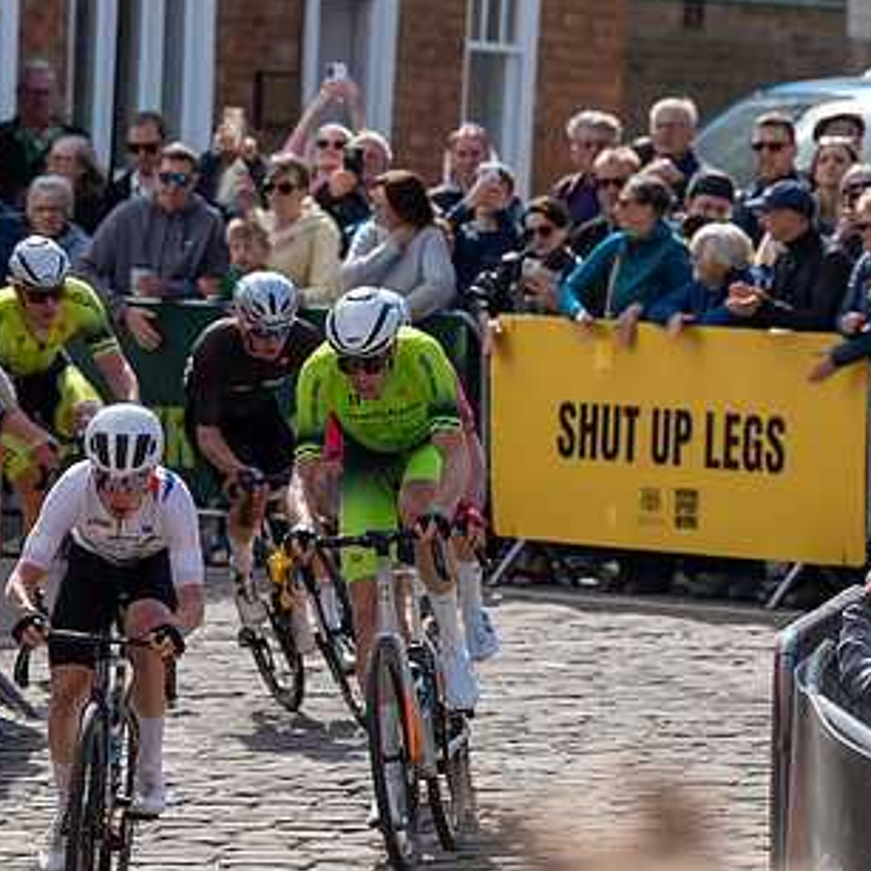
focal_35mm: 407
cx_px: 138
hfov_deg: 4.3
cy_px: 328
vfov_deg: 4.3
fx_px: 11586
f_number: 4
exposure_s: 1/1000
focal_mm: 151
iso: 250
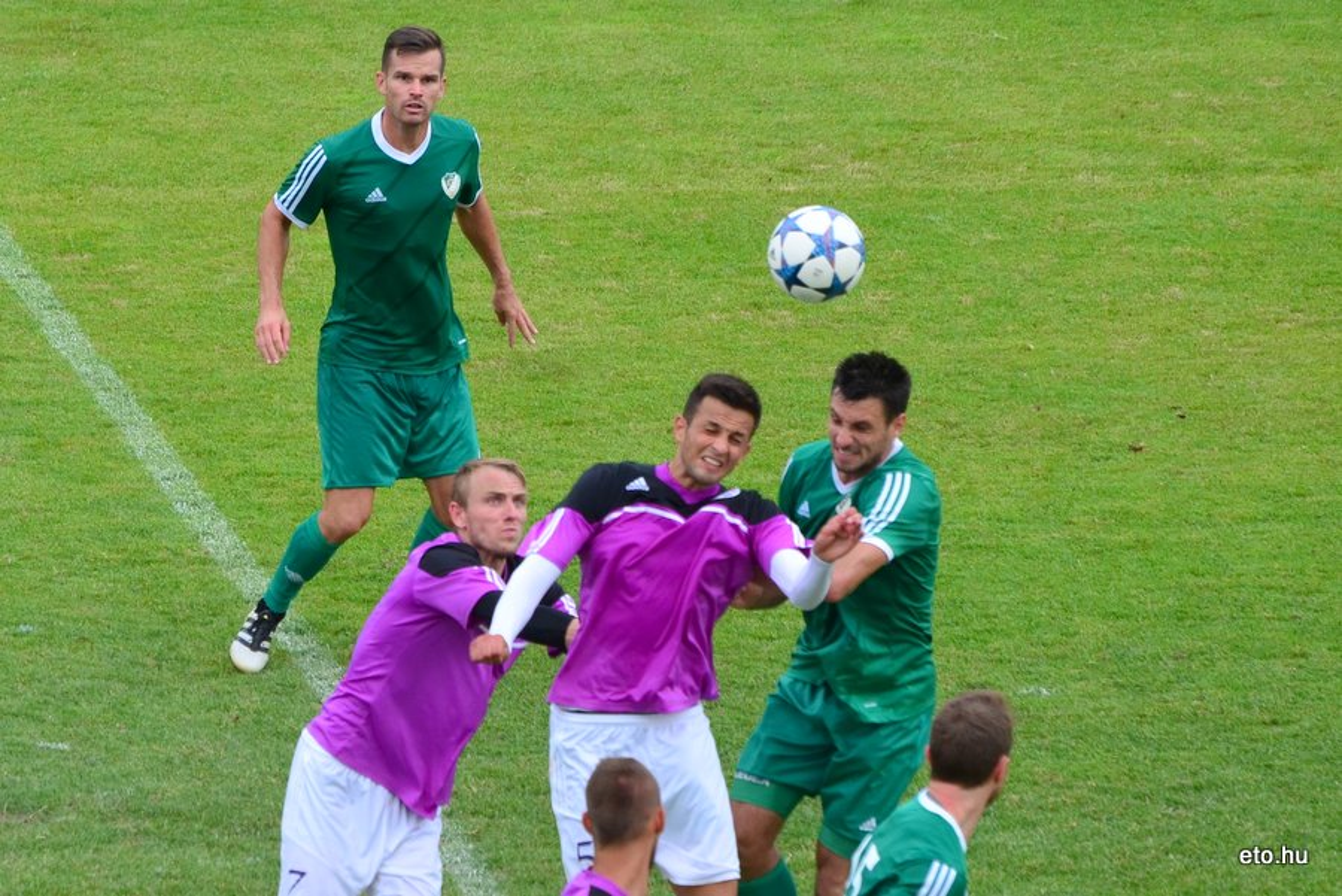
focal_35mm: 360
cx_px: 671
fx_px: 13426
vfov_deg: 3.8
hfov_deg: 5.7
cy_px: 448
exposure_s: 1/2000
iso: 640
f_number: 5.6
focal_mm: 240
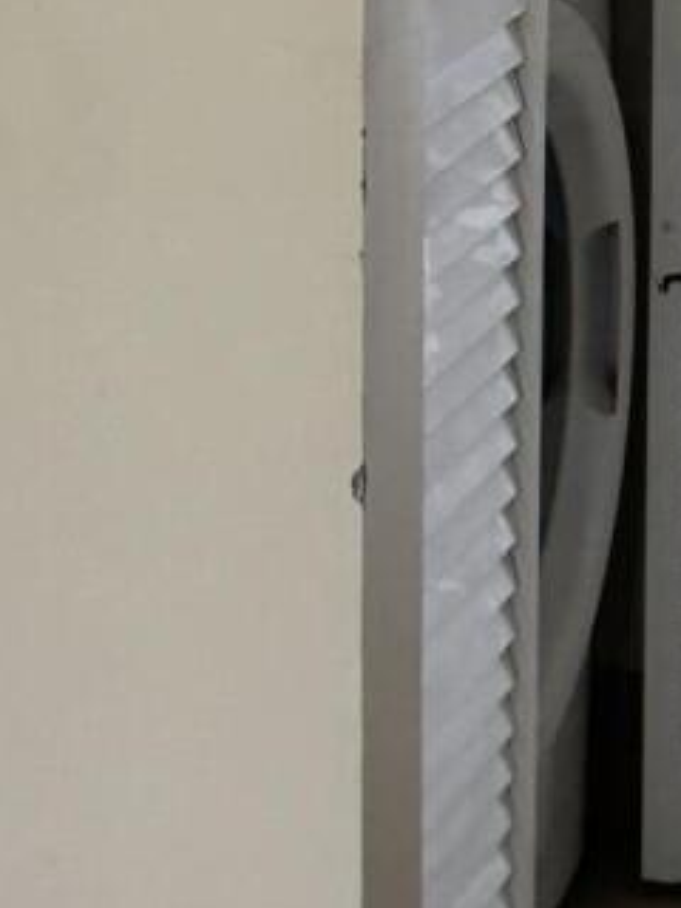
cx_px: 255
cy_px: -329
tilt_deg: -10.6
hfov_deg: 9.9
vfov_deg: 12.7
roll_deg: +1.6
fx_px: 3935
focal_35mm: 150
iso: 125
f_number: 1.78
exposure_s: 1/120
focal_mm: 6.76
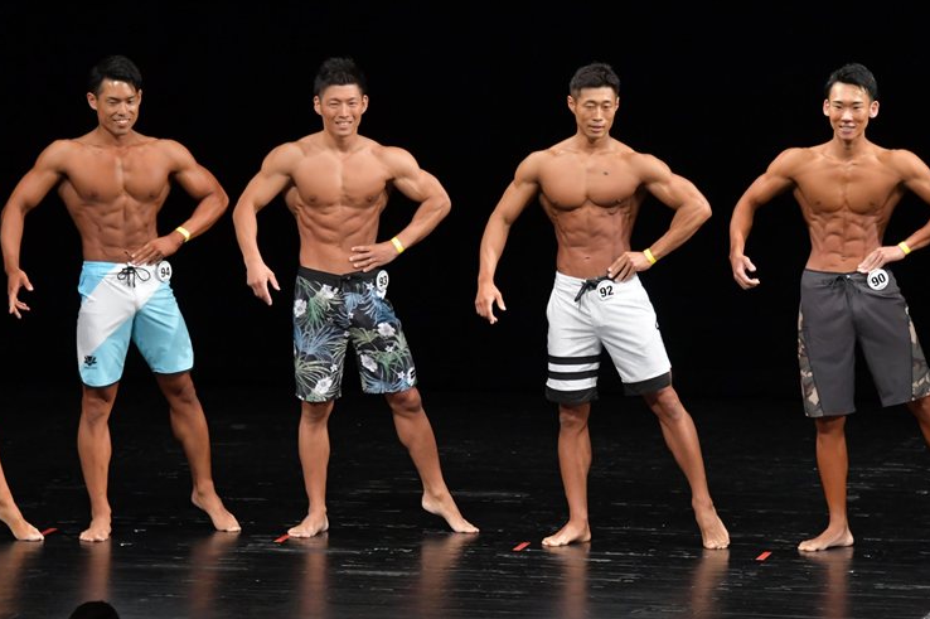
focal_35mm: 252
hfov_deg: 8.2
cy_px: 299
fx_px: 6505
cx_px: 474
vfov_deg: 5.4
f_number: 5.6
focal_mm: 160
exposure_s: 1/400
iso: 3200
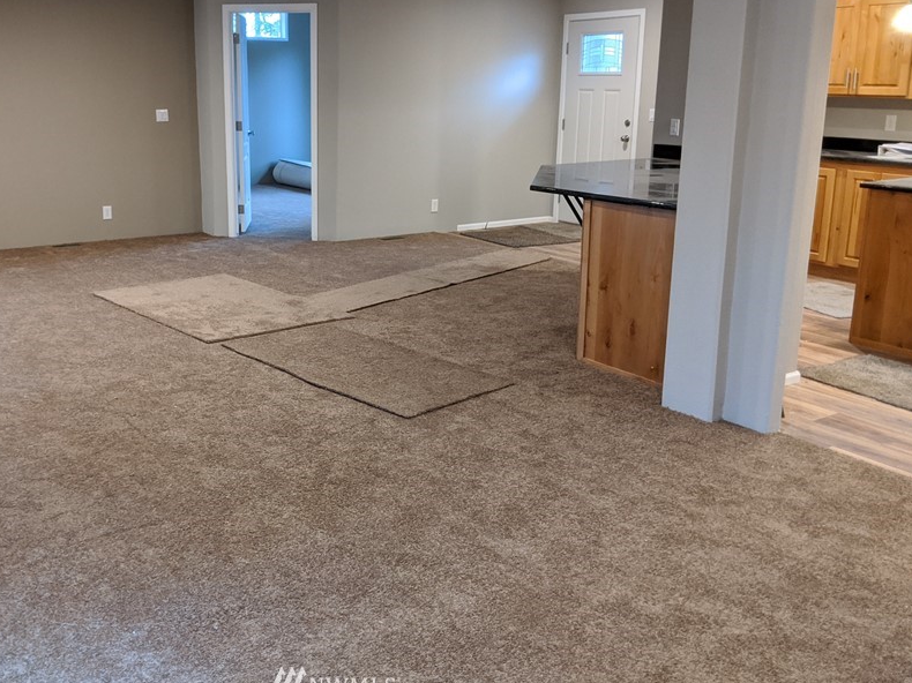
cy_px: 282
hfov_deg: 52.0
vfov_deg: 40.5
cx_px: 336
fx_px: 922
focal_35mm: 35
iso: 243
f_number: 1.8
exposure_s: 1/24
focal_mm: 4.44
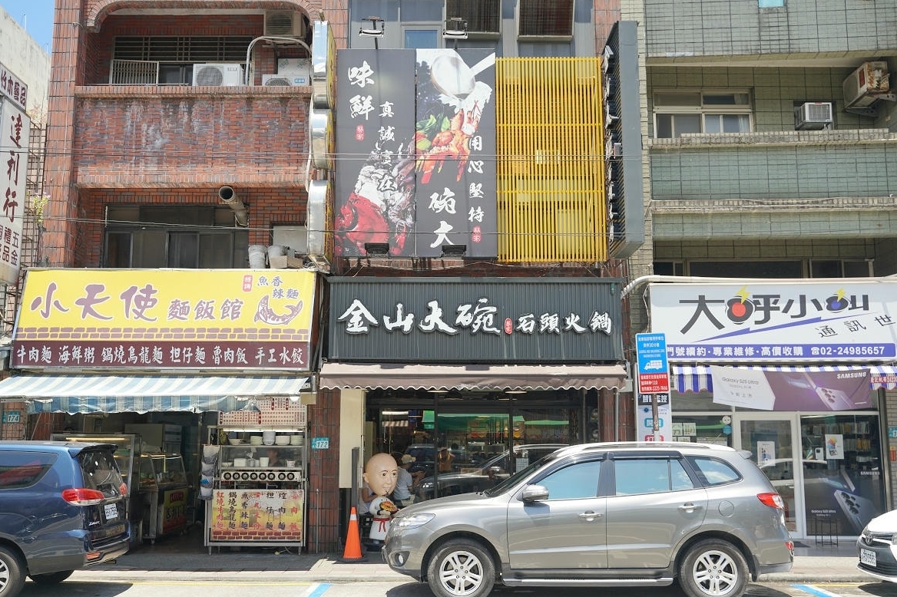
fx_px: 922
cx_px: 438
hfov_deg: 51.9
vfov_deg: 35.9
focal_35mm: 37
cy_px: 304
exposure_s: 1/160
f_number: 4
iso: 100
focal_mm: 36
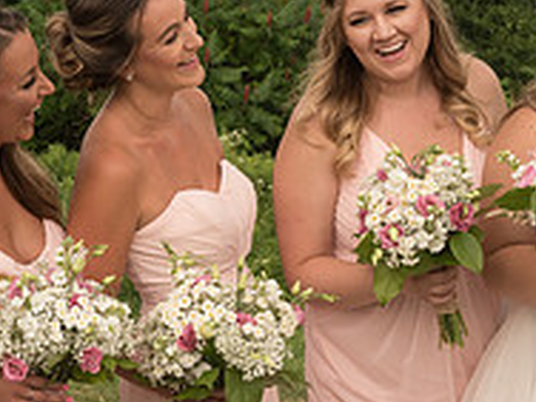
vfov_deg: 7.1
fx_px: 3221
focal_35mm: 208
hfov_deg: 9.4
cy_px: 158
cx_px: 565
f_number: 14
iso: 400
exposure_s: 1/200
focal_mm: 70
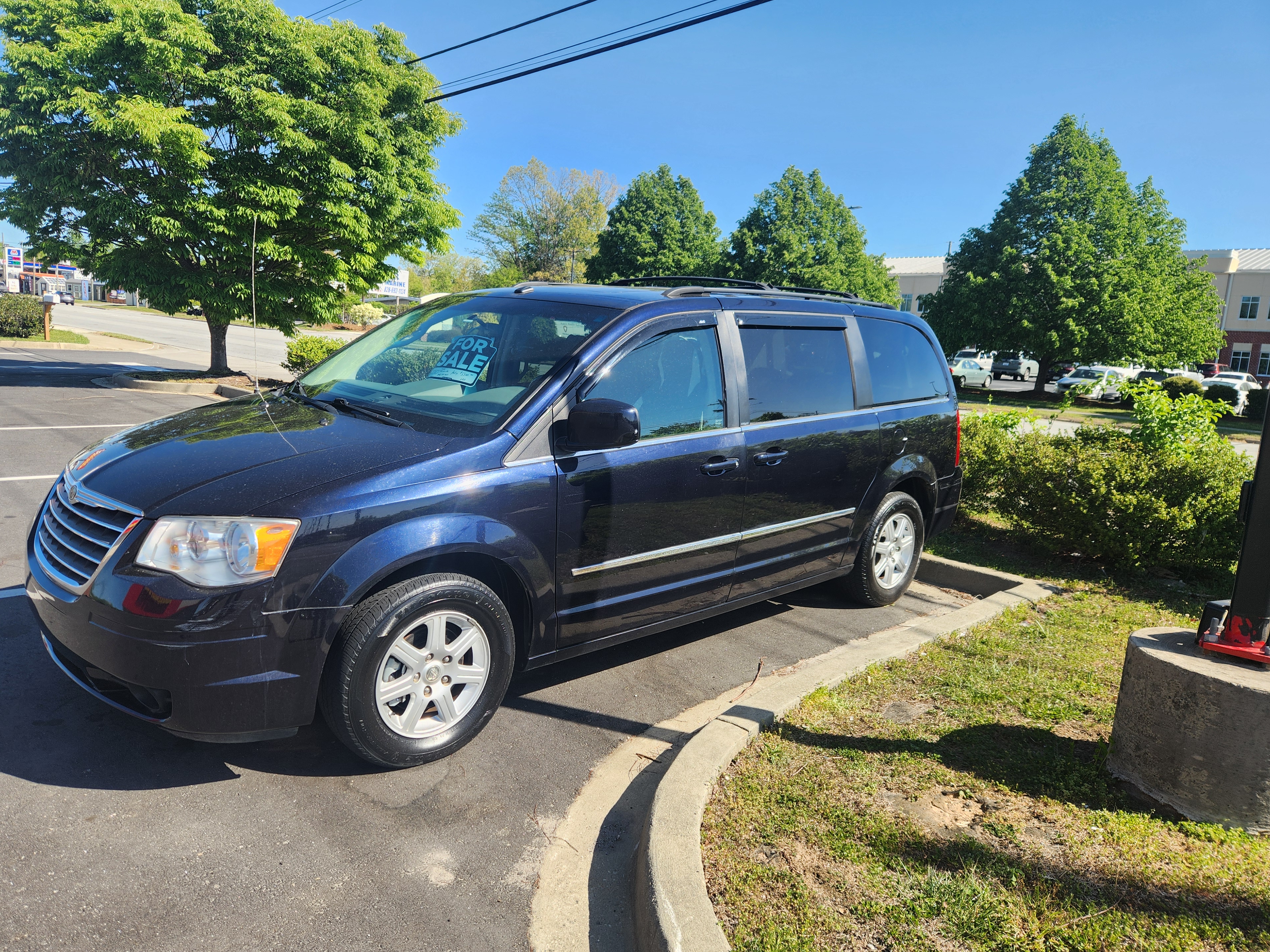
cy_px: 476
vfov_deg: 56.8
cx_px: 618
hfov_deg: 71.6
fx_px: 881
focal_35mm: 24
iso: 20
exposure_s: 1/740
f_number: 1.8
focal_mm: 5.4
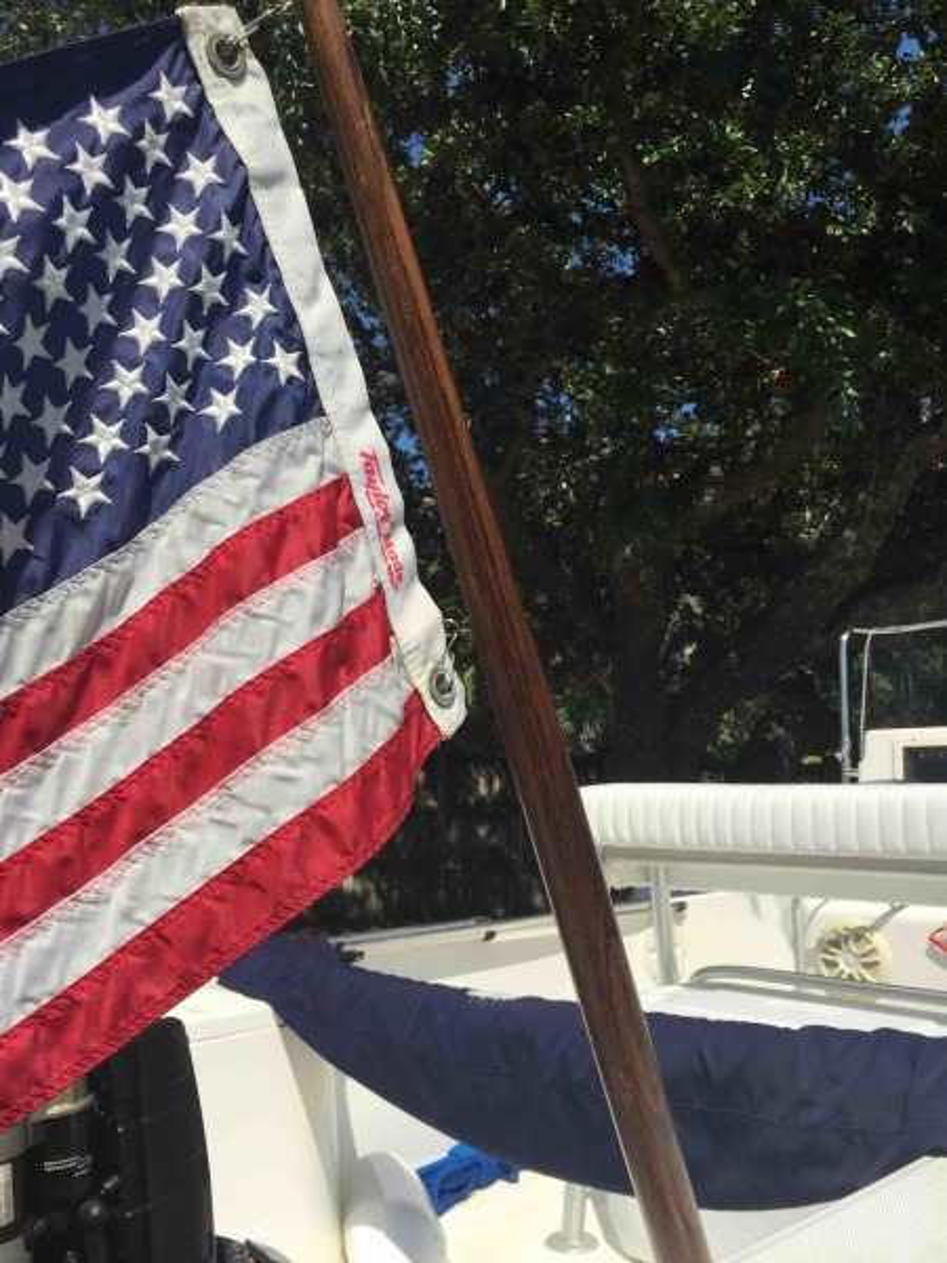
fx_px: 1058
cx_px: 474
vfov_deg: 61.7
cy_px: 632
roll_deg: -0.2
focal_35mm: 29
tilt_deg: +16.1
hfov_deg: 48.2
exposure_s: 1/3049
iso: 32
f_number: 2.2
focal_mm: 4.15
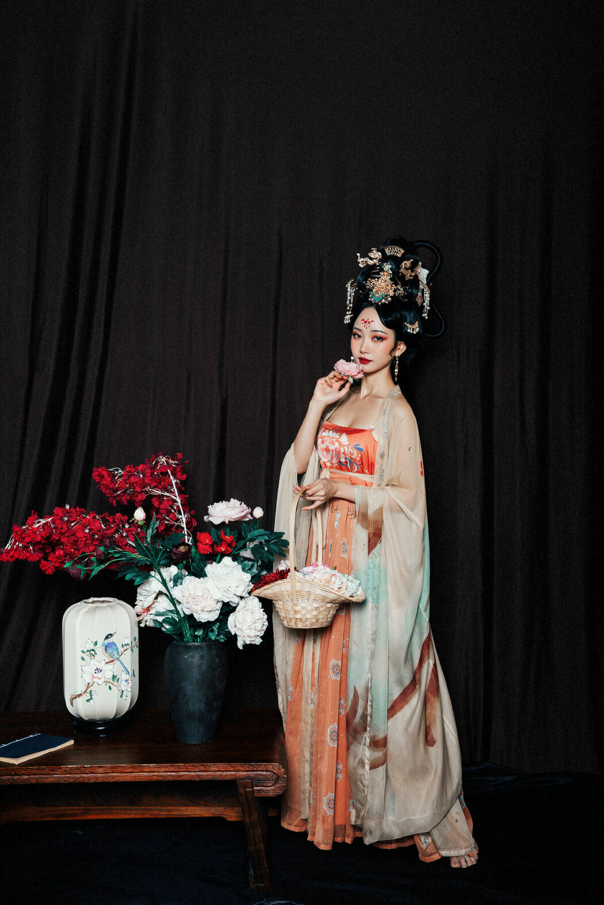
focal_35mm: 46
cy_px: 452
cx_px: 302
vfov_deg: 42.7
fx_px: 1158
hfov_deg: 29.2
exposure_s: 1/160
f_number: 6.3
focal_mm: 46
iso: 100
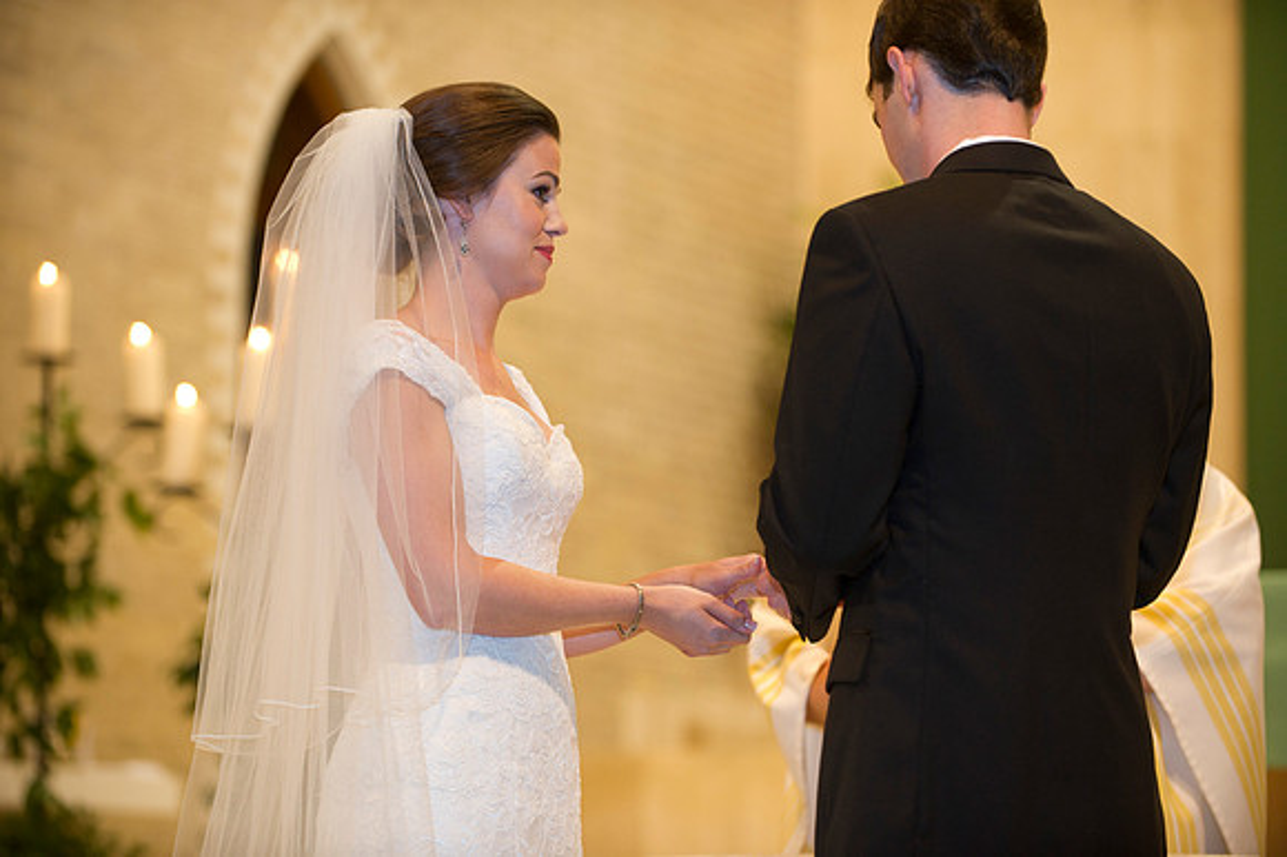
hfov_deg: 16.4
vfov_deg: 11.0
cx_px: 644
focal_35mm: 125
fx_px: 4466
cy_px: 428
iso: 1600
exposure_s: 1/60
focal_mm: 125
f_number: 2.8
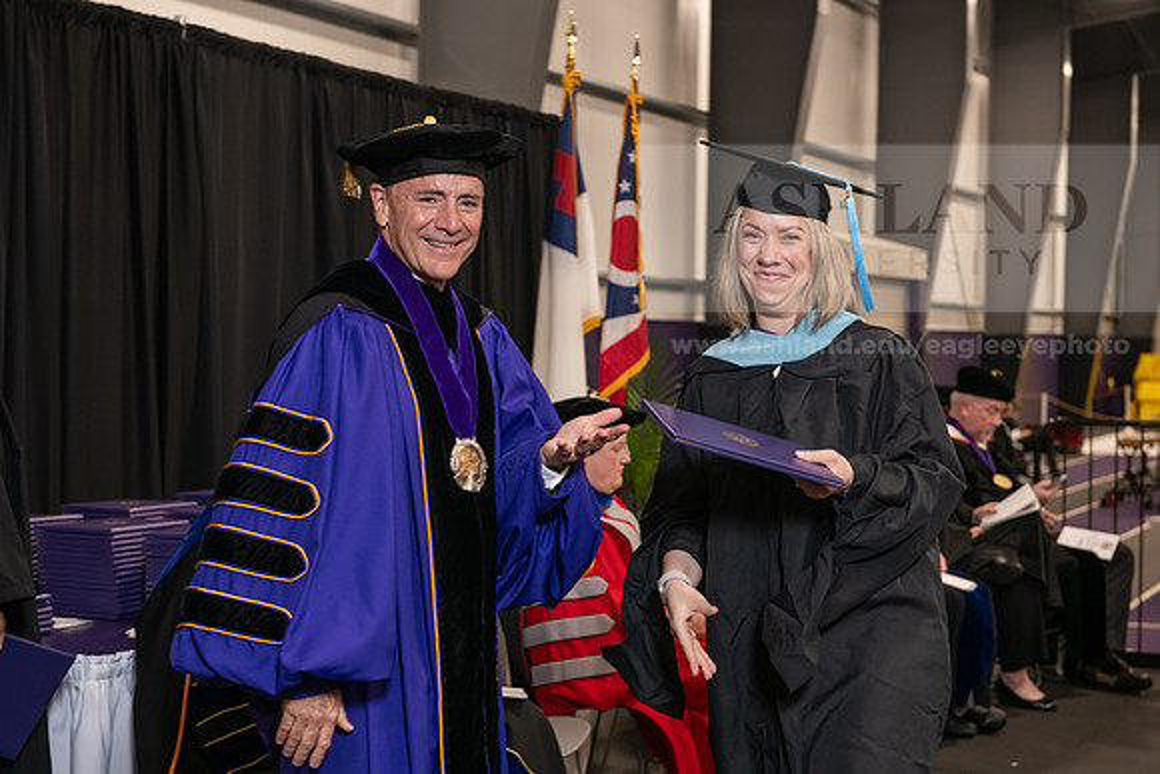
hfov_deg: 30.5
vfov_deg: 20.6
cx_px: 580
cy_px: 387
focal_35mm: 66
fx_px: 2127
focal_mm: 66
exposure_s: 1/125
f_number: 5
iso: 2000
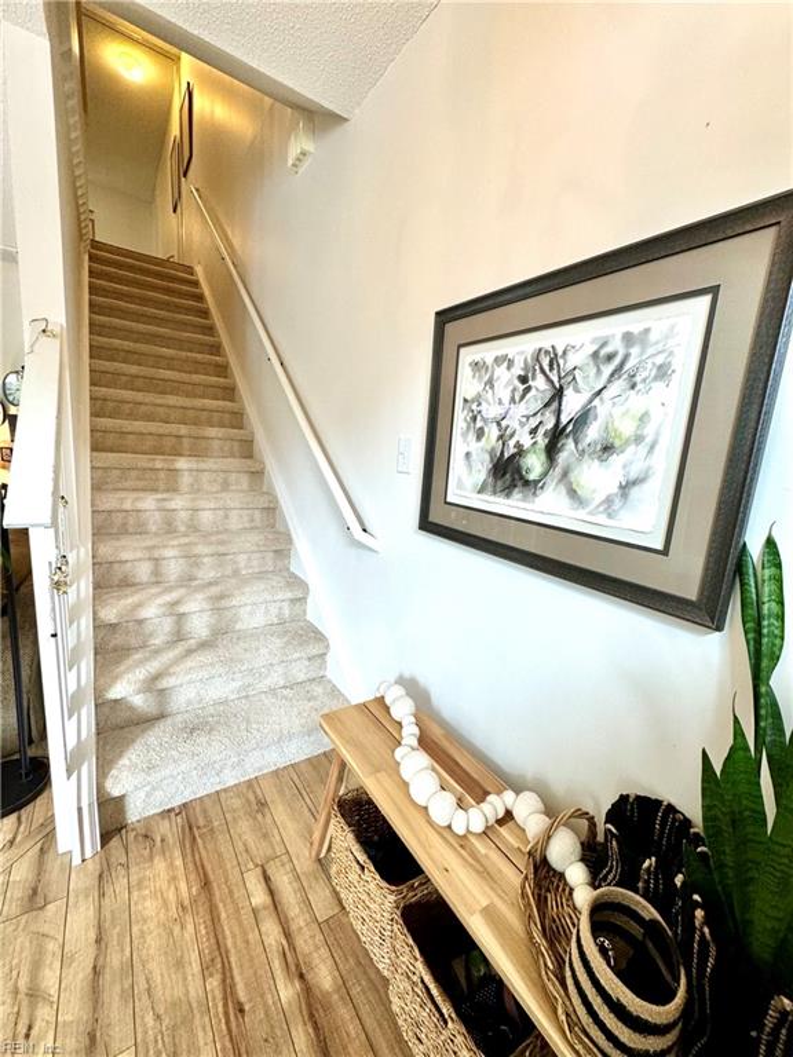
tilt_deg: -9.9
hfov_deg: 85.7
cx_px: 396
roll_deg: -3.7
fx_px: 428
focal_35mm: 14
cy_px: 528
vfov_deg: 102.1
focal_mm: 2.22
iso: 200
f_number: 2.2
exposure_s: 1/120
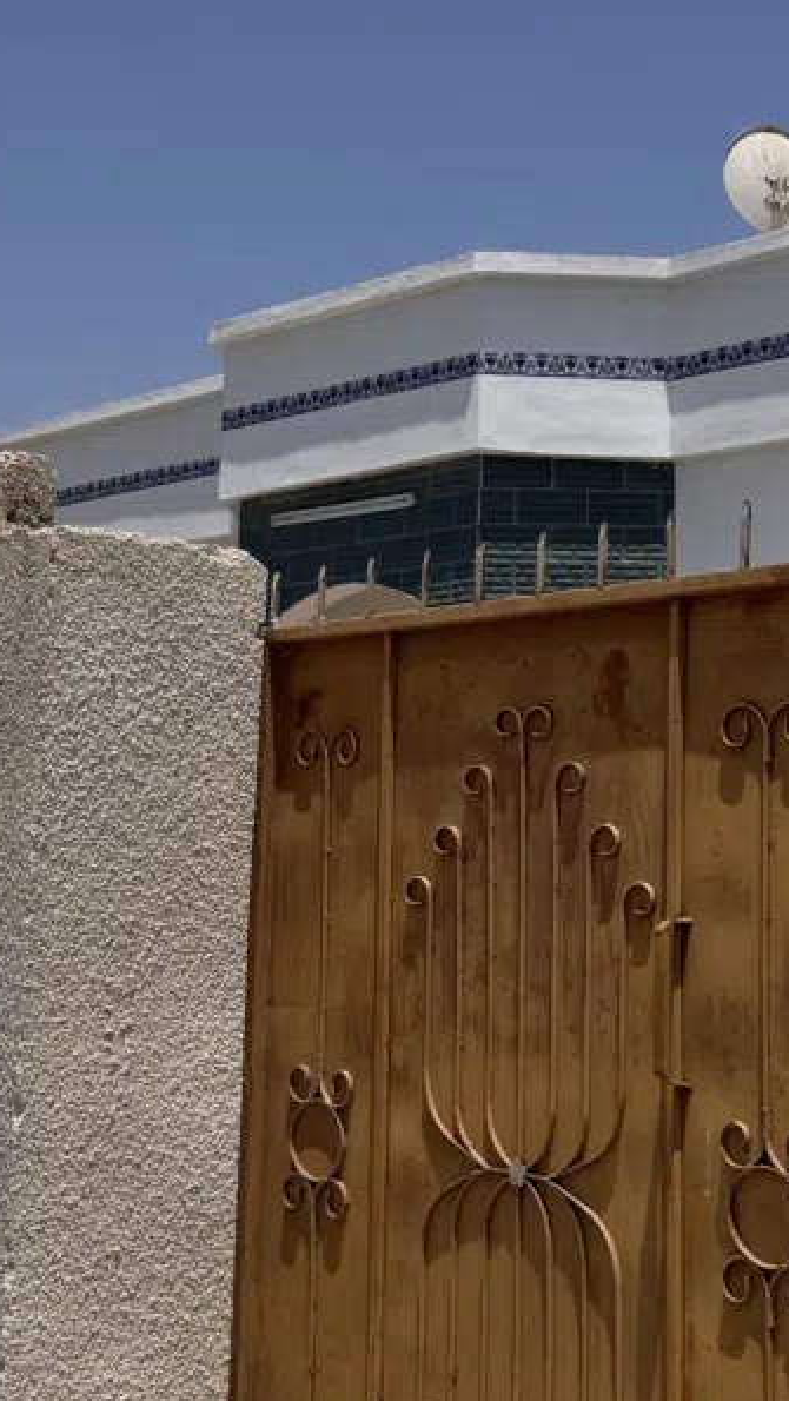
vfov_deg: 34.8
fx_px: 2230
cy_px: 550
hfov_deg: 20.0
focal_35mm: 60
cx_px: 271
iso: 80
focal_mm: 6.76
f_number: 1.78
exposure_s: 1/7937
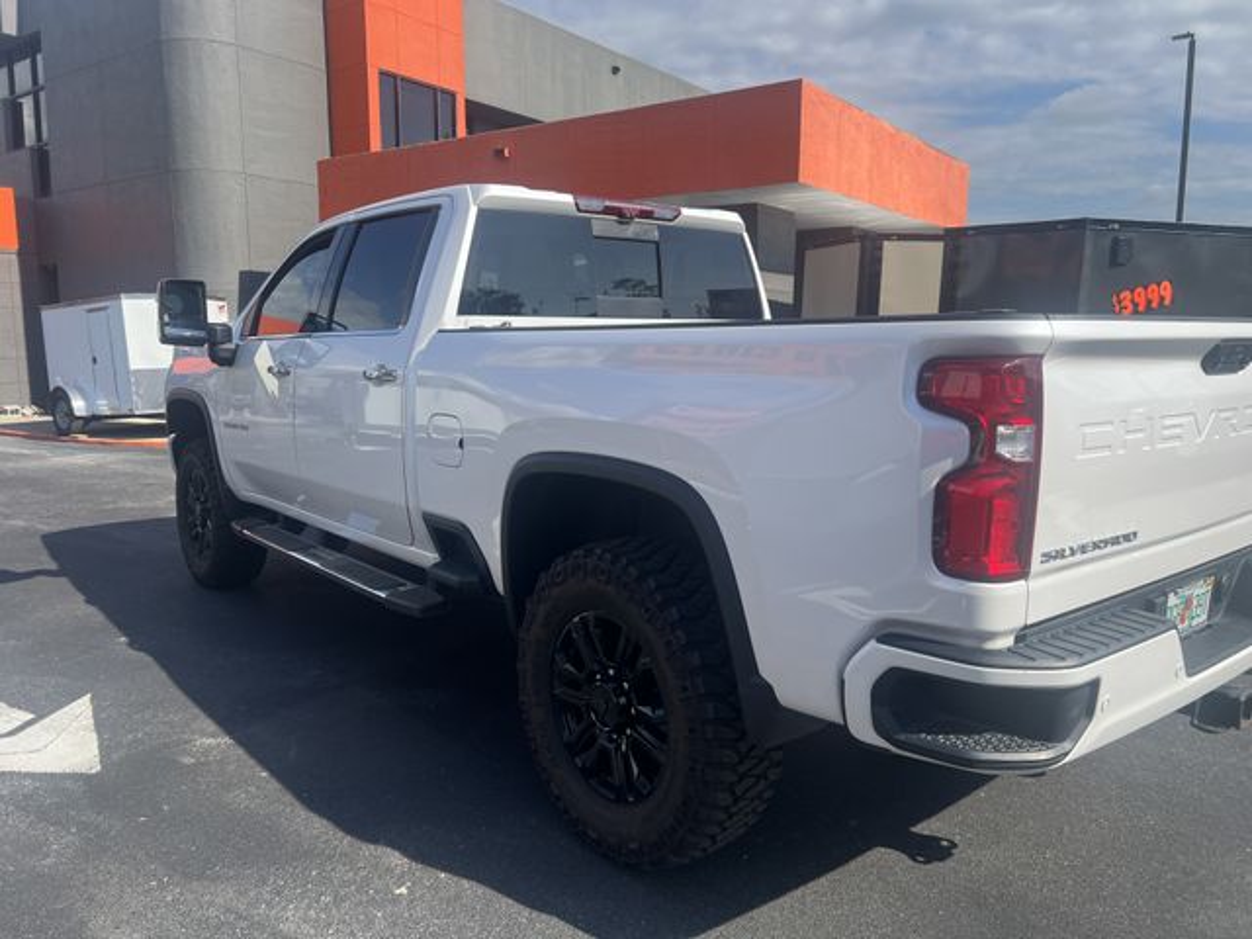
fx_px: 940
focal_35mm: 26
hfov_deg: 67.3
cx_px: 626
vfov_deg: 53.1
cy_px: 470
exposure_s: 1/3257
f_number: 1.5
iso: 50
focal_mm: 5.7
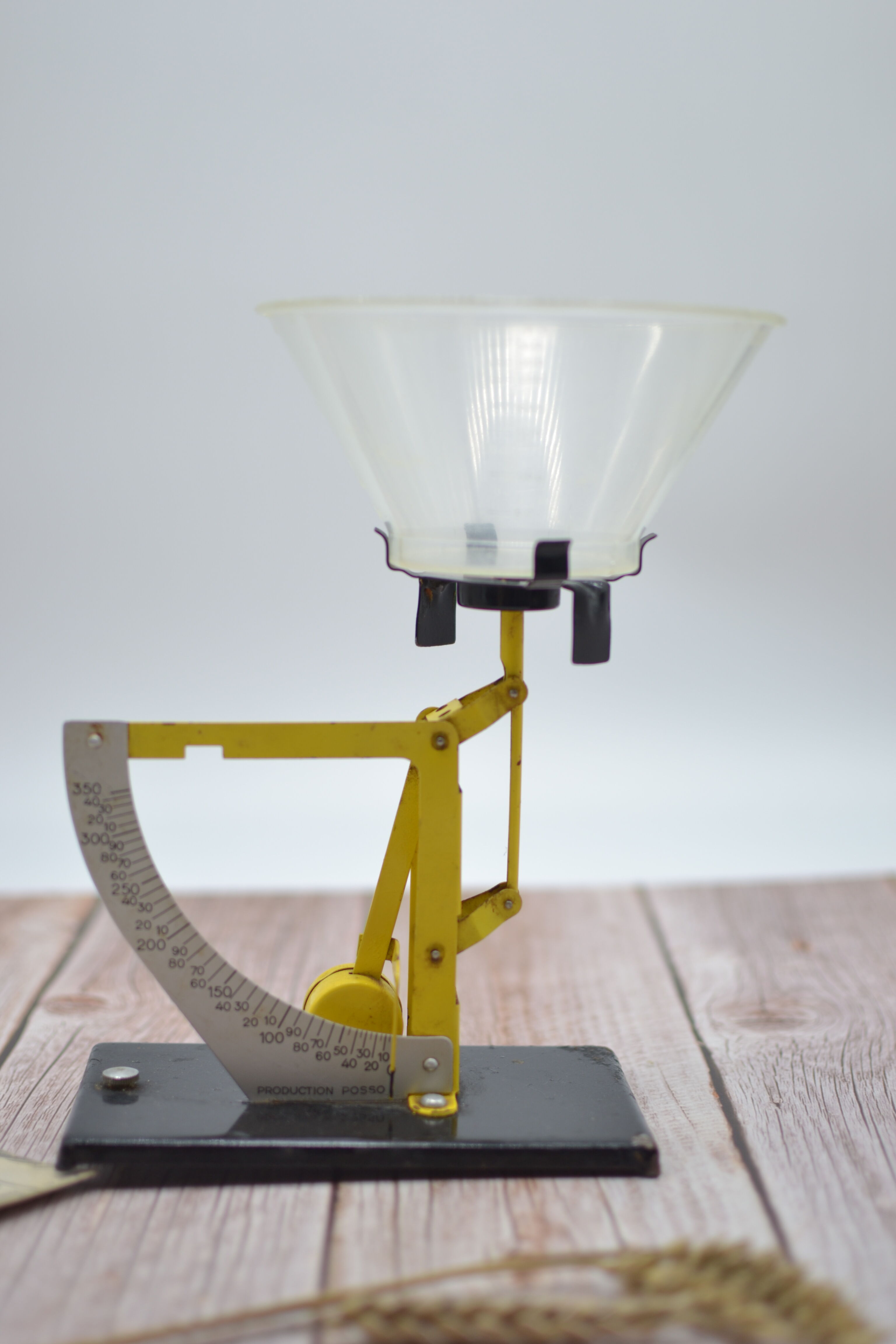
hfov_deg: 25.8
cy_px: 672
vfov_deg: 37.9
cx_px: 448
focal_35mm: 52
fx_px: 1960
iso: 100
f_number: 1.8
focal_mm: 35
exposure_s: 1/400
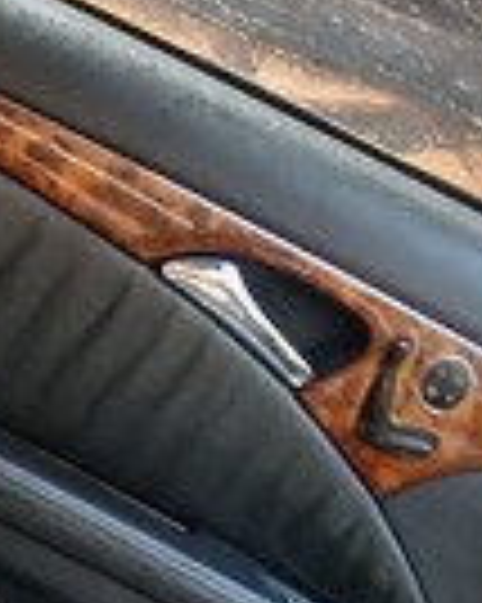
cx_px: -419
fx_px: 2035
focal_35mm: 114
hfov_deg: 12.2
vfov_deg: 14.5
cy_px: 1143
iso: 100
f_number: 1.8
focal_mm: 3.98
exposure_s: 1/50
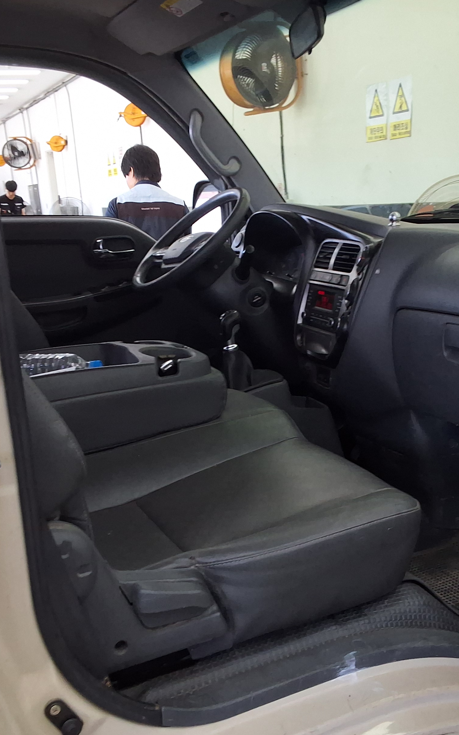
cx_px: 253
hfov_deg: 32.0
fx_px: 800
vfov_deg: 49.3
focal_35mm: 40
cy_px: 368
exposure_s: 1/120
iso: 64
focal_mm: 2.91
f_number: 1.9
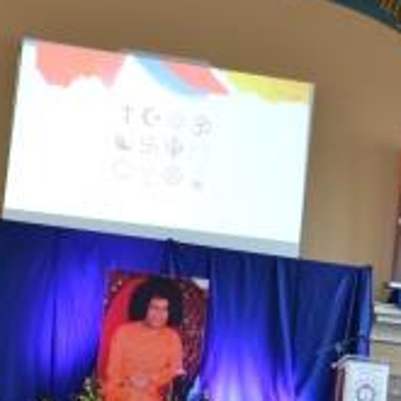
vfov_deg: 20.5
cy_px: 349
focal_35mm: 83
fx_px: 1088
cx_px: 199
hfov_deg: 20.9
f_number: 5
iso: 1600
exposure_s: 1/100
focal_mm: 24
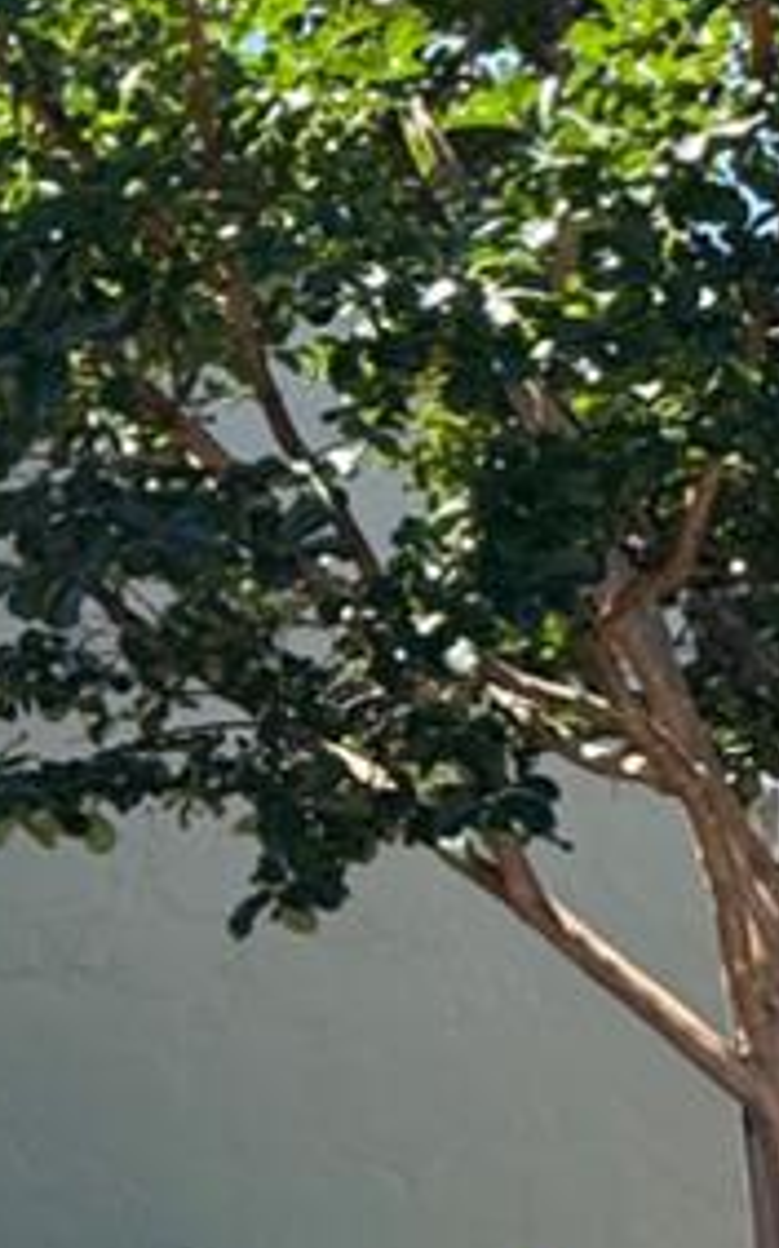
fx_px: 2686
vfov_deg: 26.1
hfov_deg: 13.5
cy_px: 743
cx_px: -901
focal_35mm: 79
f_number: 2.2
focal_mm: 2.22
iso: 40
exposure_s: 1/407
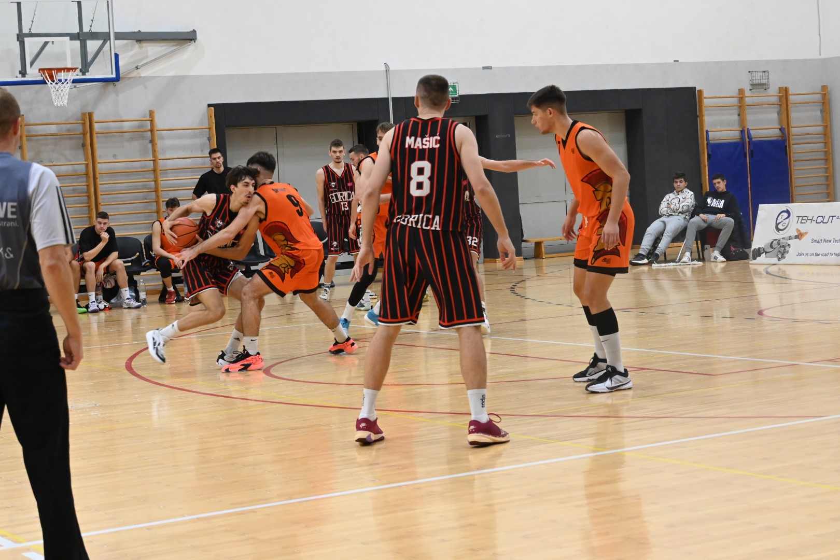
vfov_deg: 18.2
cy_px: 280
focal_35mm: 75
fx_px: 1750
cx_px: 420
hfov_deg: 27.0
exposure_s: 1/400
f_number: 6.3
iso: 3200
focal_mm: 50
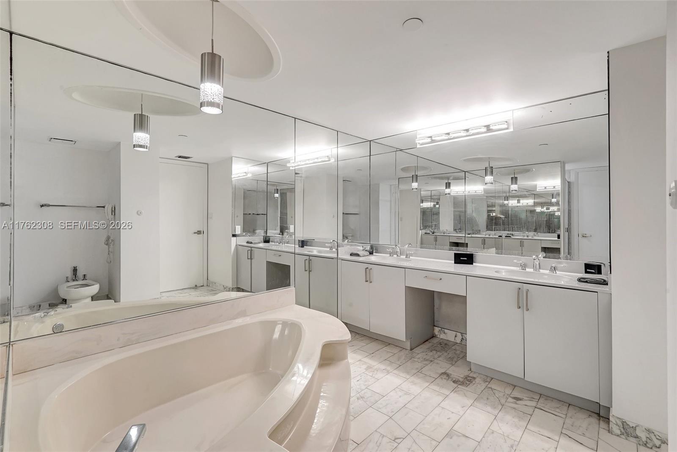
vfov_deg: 72.1
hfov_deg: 95.0
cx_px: 338
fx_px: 310
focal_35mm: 16
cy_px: 226
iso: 640
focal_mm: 16.5
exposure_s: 1/4
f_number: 14
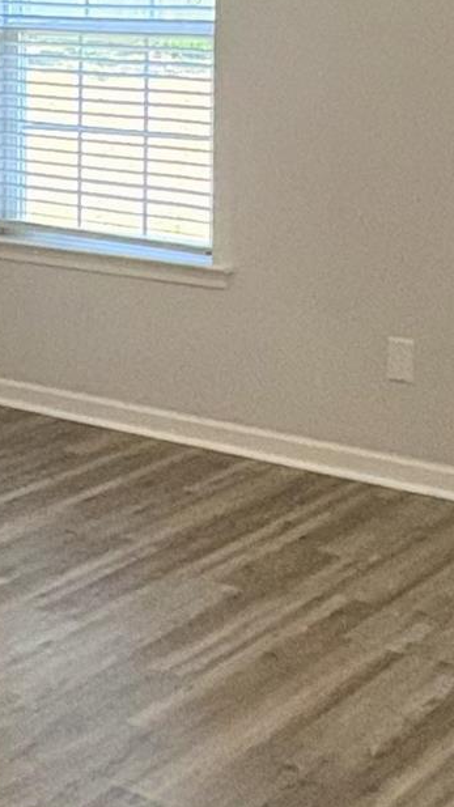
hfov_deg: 15.4
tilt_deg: -0.6
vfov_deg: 26.7
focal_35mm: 76
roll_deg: -1.6
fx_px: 1627
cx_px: -80
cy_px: 46
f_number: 2.2
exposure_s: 1/120
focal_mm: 2.22
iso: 320
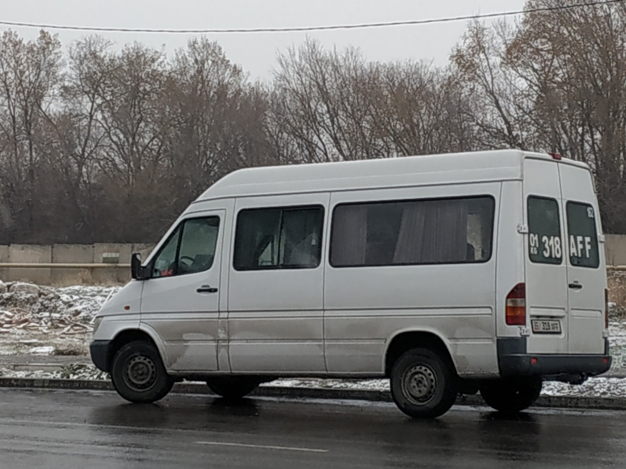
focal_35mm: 30
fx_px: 543
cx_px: 365
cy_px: 239
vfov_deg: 46.8
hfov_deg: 59.6
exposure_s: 1/347
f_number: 1.9
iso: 100
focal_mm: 3.94
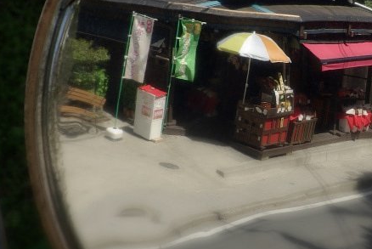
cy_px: 95
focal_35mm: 663
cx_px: 327
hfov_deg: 3.1
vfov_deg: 2.1
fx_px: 6858
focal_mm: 200
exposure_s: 1/180
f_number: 8
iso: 100
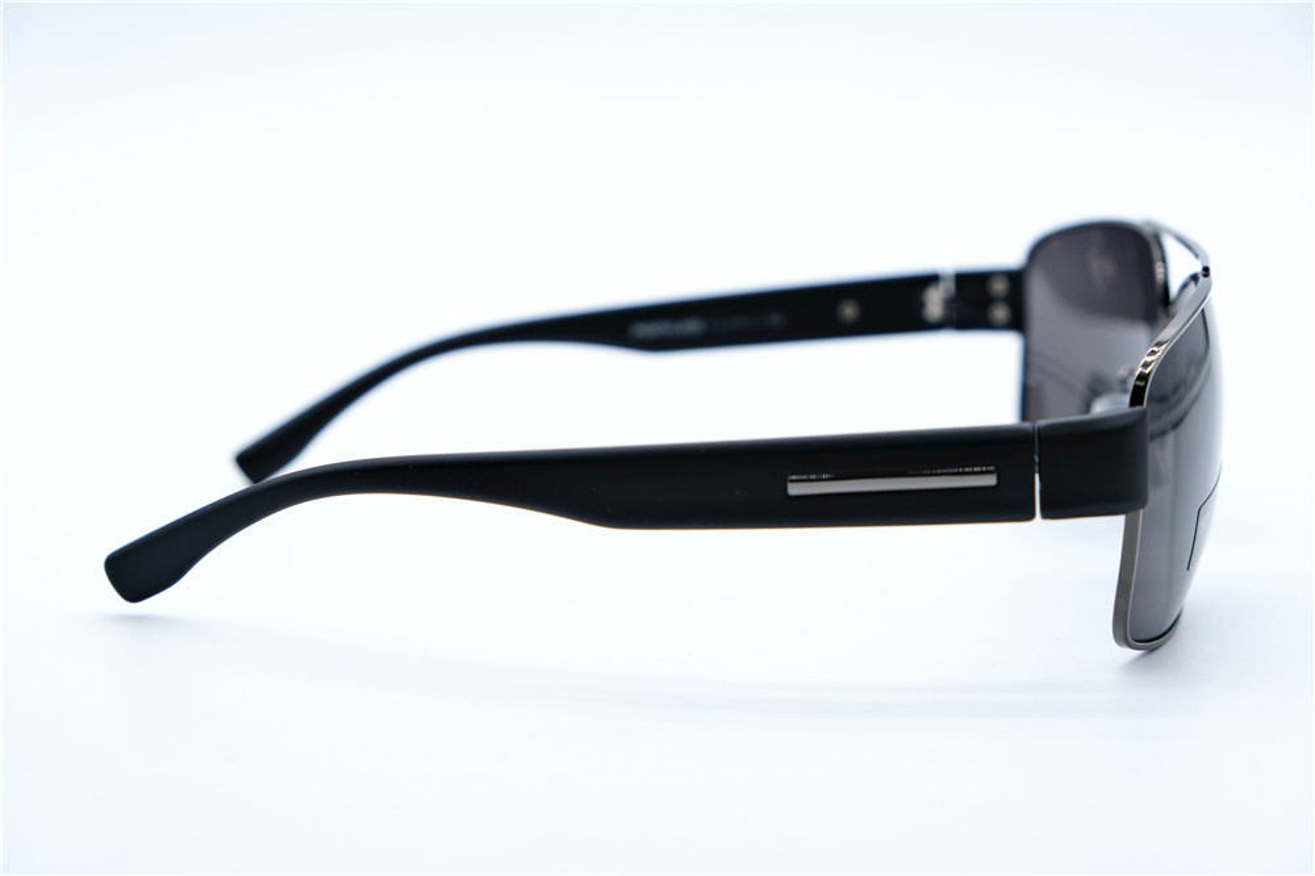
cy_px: 438
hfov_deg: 29.3
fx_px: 2519
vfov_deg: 19.7
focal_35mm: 69
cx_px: 658
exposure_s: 1/250
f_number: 5.6
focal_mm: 46.3
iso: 320
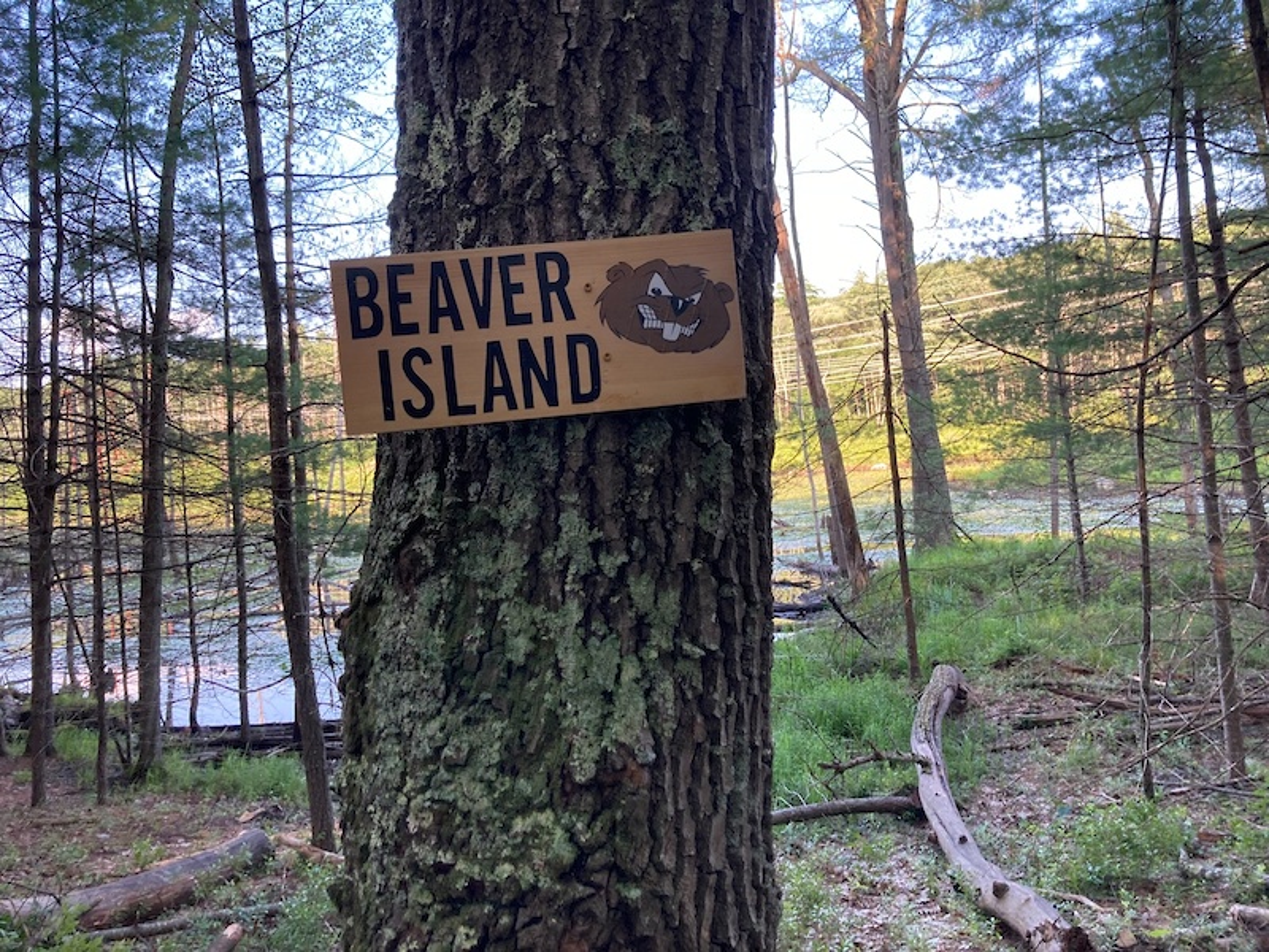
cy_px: 476
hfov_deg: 63.4
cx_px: 634
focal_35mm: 28
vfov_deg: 49.7
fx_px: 1026
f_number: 1.8
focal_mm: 3.99
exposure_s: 1/121
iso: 32
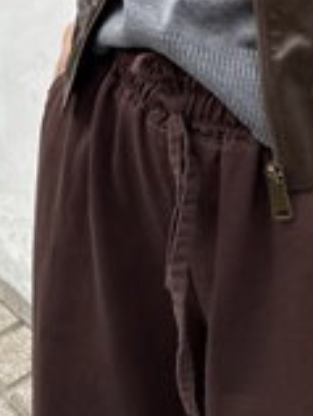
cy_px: -178
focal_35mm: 81
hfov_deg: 17.7
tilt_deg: -12.2
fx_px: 974
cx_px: 329
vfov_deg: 21.0
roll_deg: -4.0
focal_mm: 6.76
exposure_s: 1/1385
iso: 80
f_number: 1.78
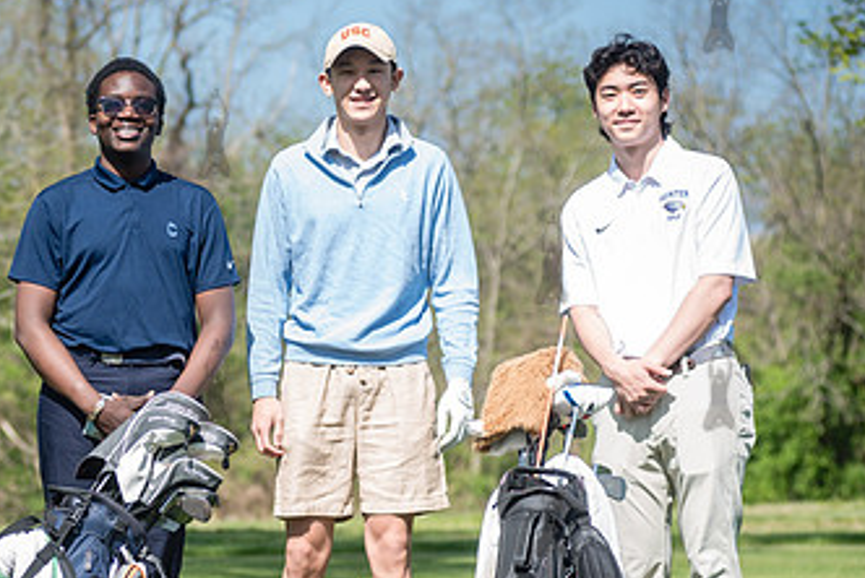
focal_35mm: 153
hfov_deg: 13.3
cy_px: 381
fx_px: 3679
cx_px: 142
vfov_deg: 9.0
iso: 100
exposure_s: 1/500
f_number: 3.5
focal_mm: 80
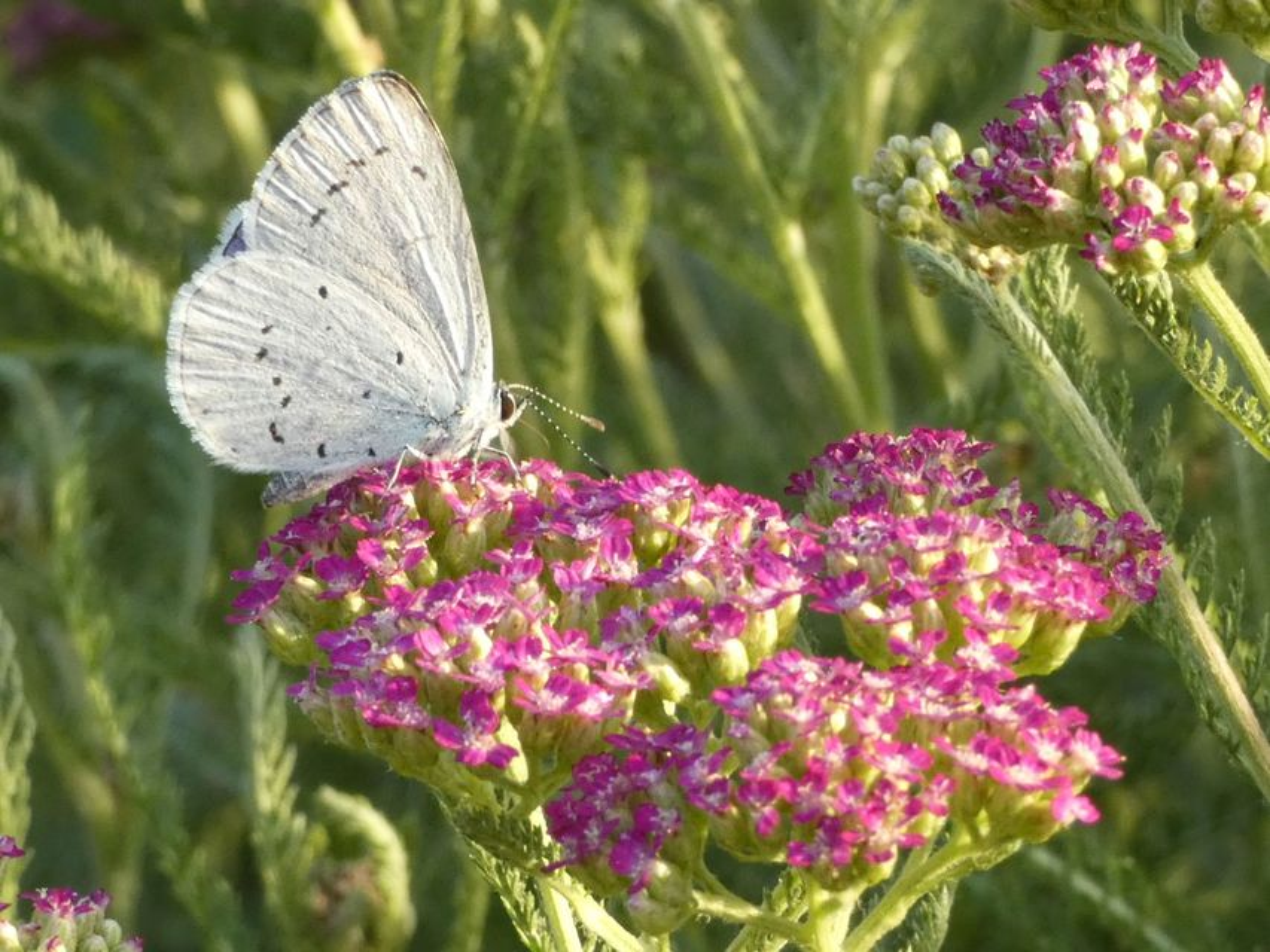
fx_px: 6935
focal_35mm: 189
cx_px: 635
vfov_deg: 7.9
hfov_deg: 10.5
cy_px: 476
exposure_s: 1/80
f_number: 5.5
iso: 400
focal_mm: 33.9
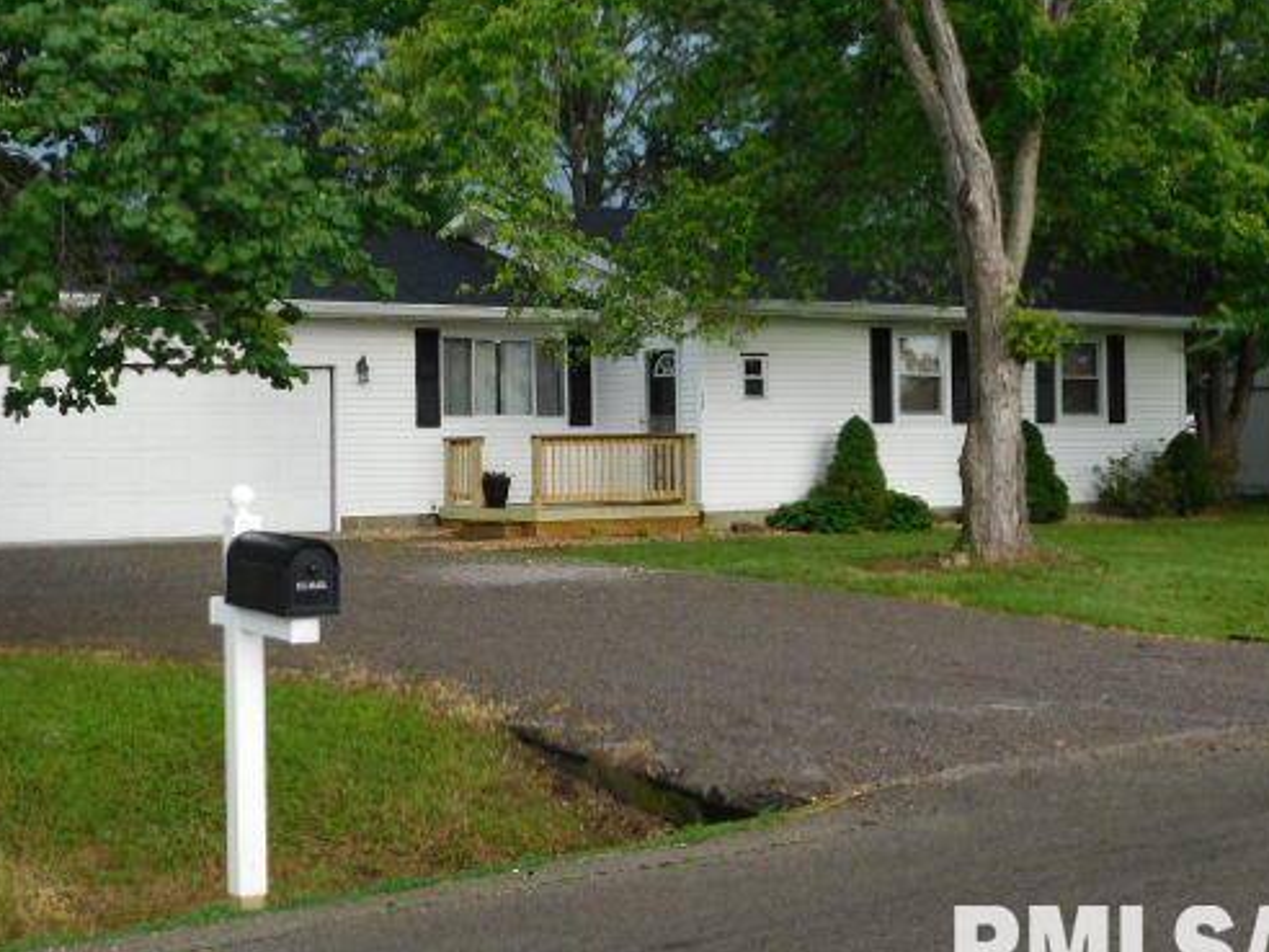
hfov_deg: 36.7
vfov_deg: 28.0
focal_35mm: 52
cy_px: 418
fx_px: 1906
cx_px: 521
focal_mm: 7.1
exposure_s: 1/320
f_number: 3.6
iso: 125
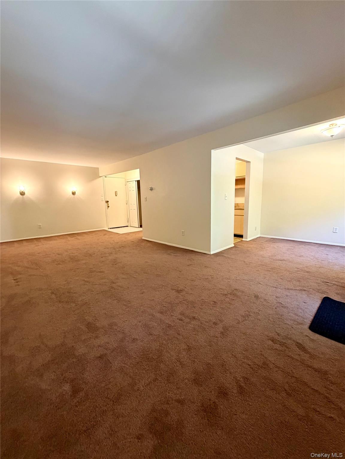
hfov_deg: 85.7
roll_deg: +0.8
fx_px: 186
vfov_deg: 102.1
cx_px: 172
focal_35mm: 14
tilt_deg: -9.6
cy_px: 230
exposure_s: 1/60
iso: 400
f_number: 2.2
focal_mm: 2.22
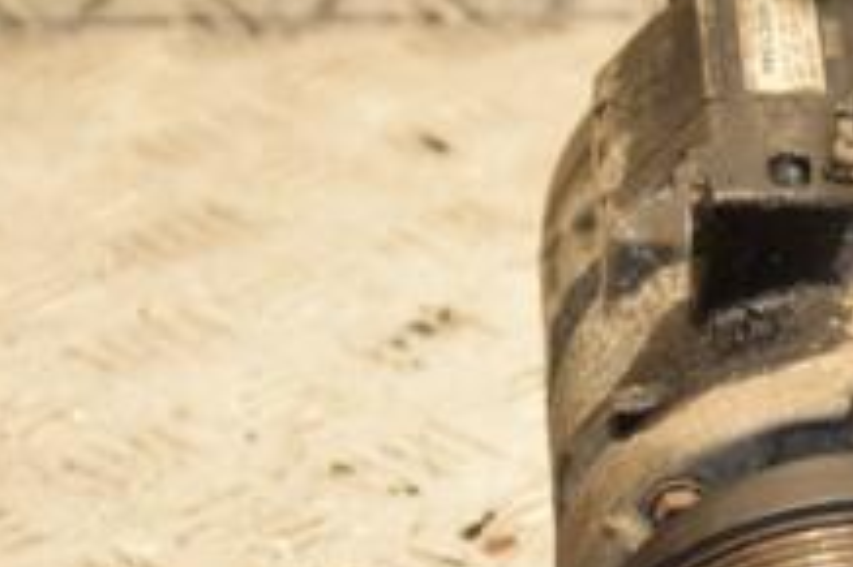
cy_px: 403
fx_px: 5682
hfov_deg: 8.5
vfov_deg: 5.7
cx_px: 810
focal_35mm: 240
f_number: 5
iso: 800
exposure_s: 1/160
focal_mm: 58
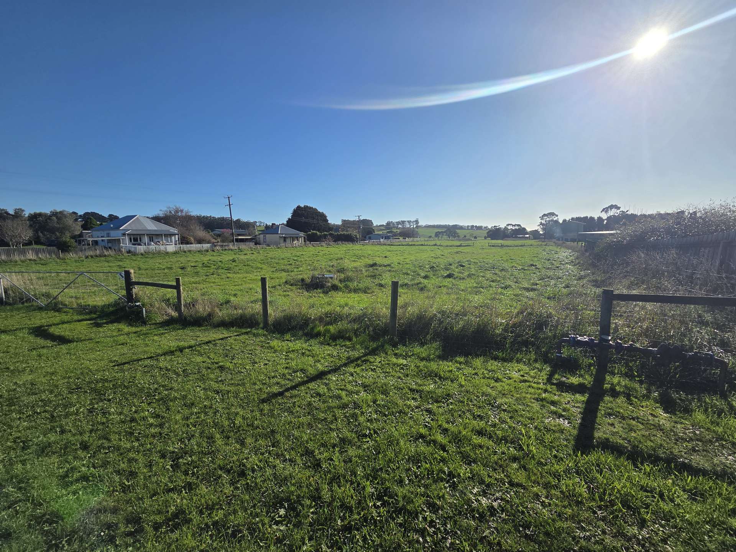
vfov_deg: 89.9
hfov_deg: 106.2
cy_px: 276
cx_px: 368
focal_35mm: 13
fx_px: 276
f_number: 2.2
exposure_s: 1/4142
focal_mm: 2.2
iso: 50
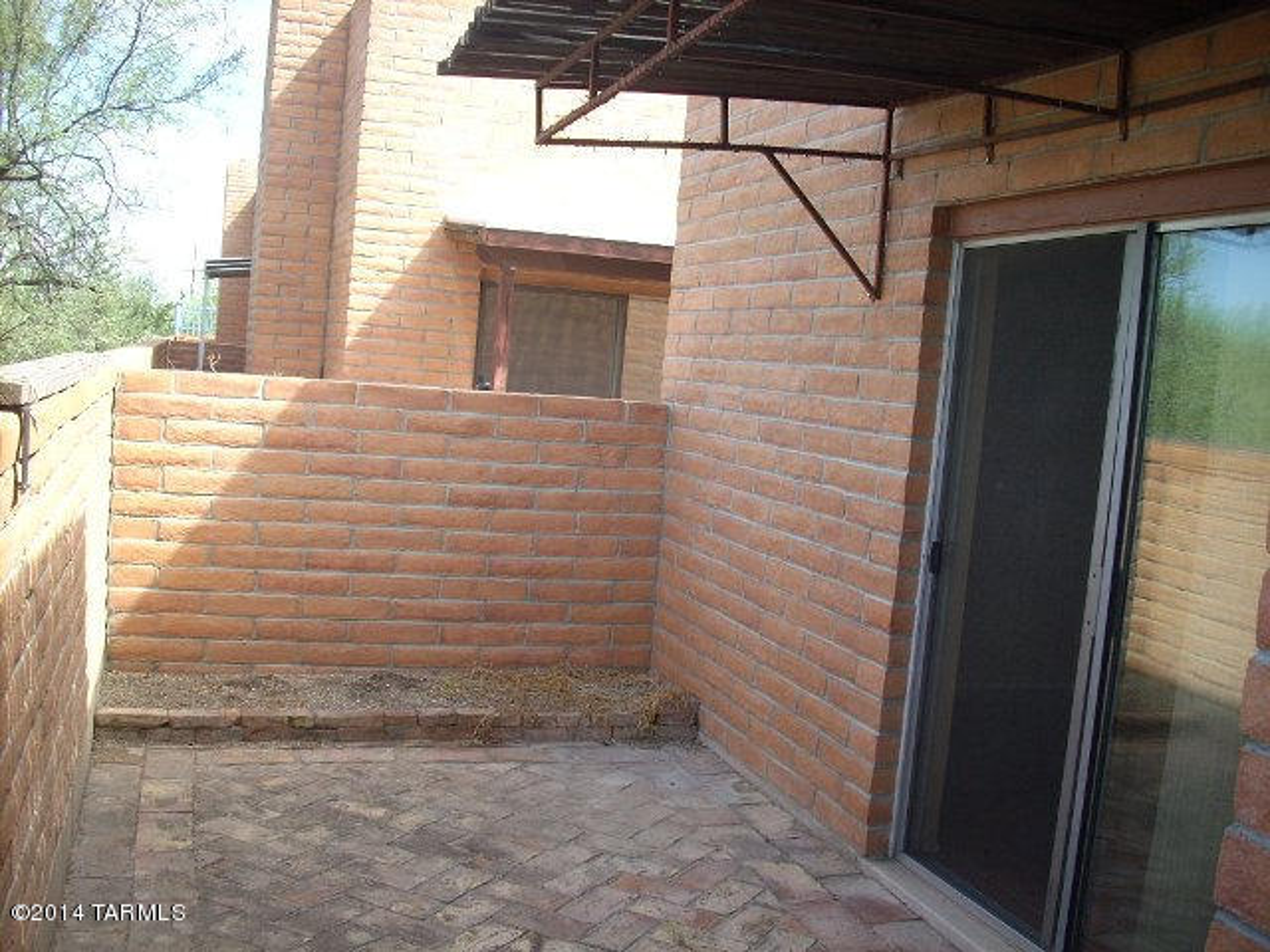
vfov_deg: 38.7
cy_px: 476
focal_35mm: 37
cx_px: 635
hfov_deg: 50.1
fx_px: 1357
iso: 64
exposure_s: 1/201
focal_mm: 6.2
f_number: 2.8
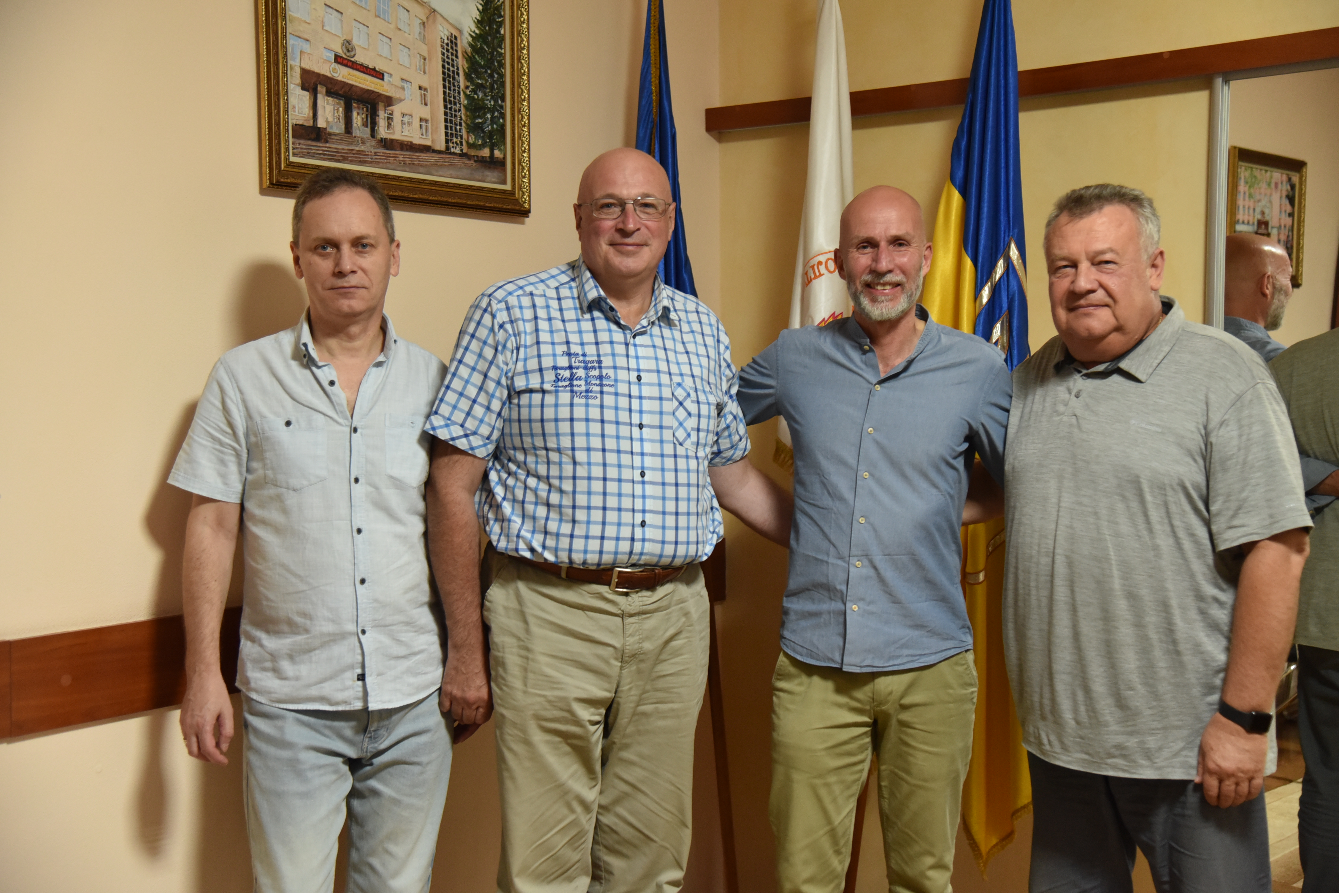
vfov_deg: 27.0
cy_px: 446
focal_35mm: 50
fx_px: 1860
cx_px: 670
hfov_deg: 39.6
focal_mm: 50
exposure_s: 1/60
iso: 2200
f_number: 4
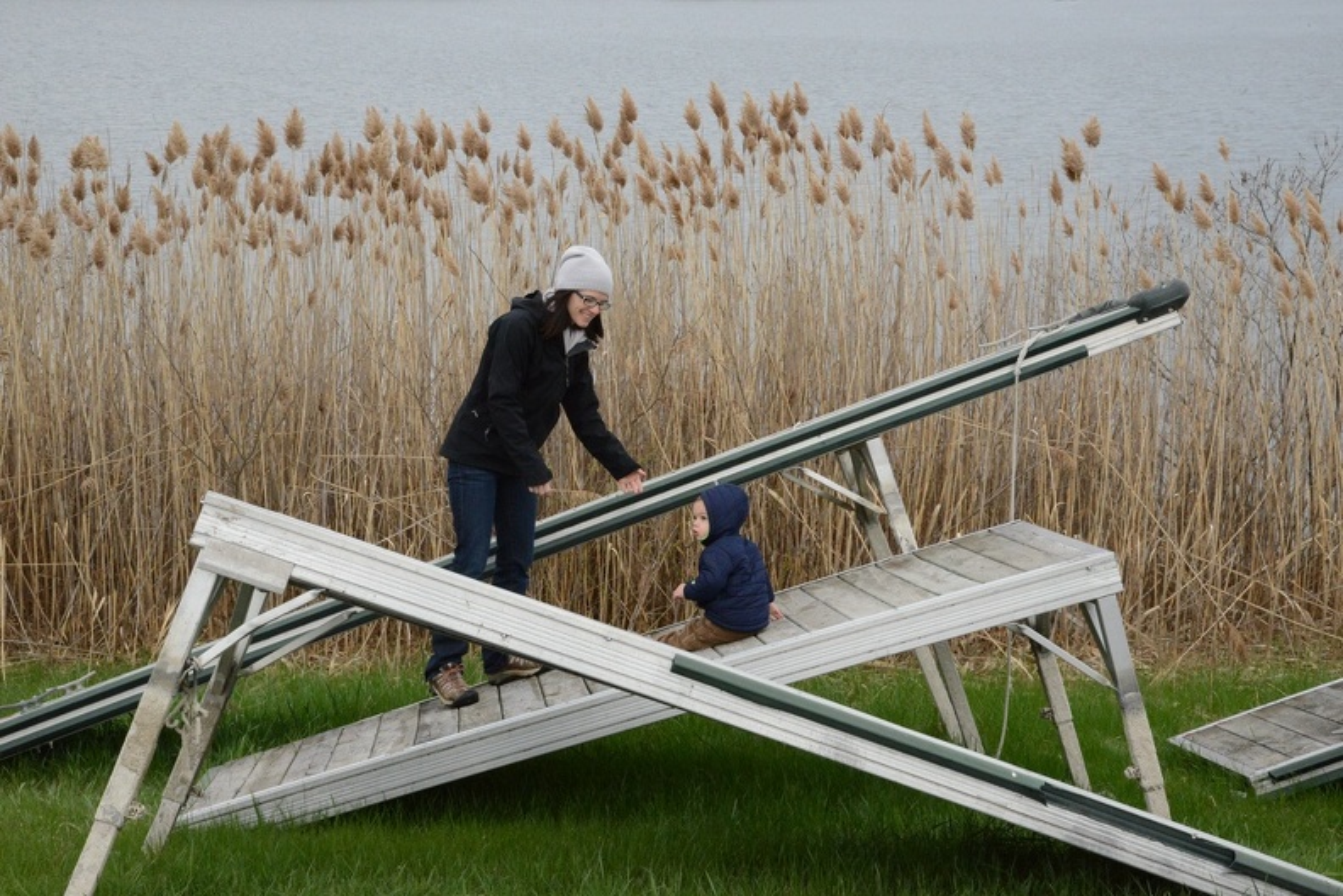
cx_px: 672
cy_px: 448
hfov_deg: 31.0
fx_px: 2425
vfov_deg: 20.9
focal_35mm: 65
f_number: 16
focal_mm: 65
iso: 5000
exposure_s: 1/1000
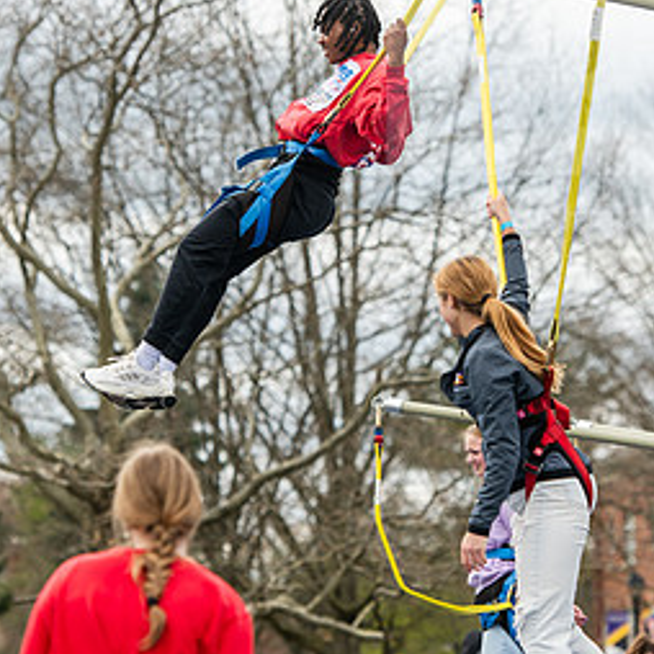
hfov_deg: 7.4
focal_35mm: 237
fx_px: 5066
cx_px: 309
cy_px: 272
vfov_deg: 7.4
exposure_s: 1/800
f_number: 3.5
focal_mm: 122
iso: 125
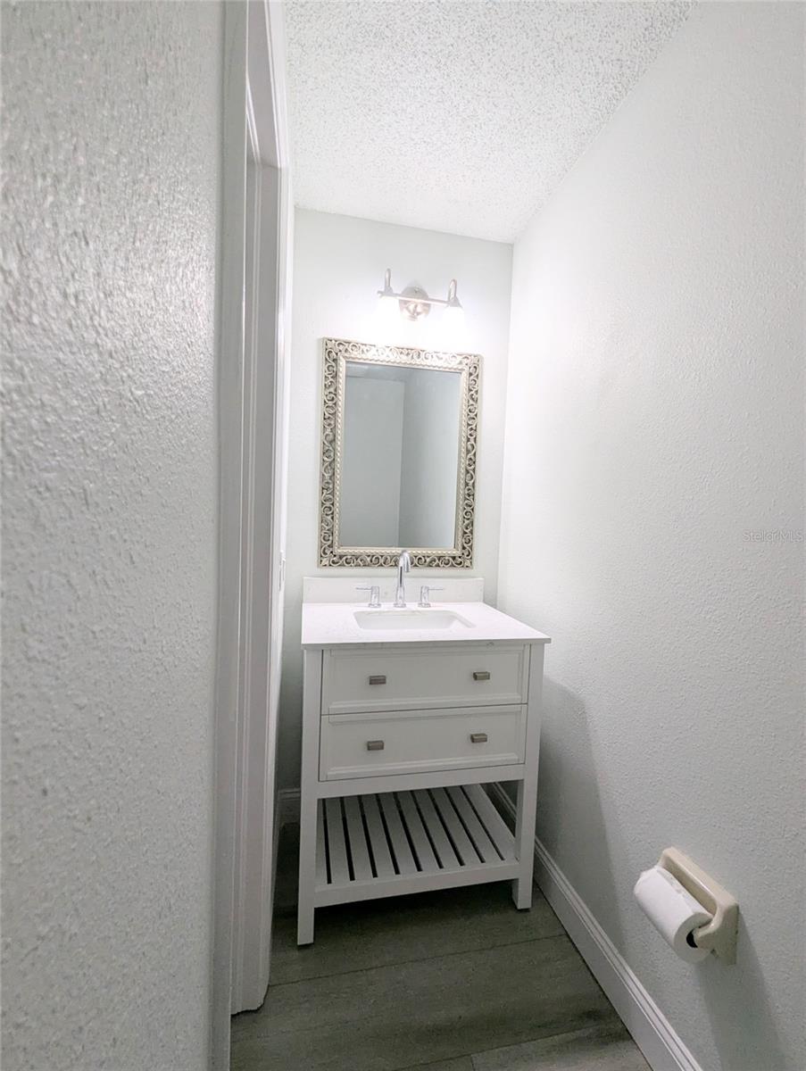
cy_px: 536
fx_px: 403
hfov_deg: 90.0
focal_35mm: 13
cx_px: 403
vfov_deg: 106.1
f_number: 2.2
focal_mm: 1.95
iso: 119
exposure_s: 1/120
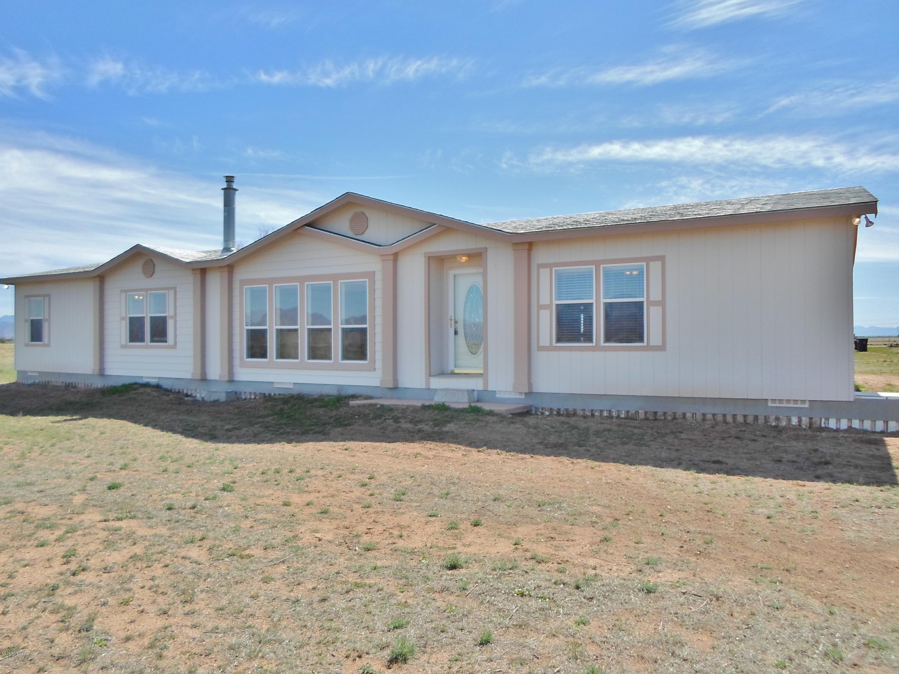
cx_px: 450
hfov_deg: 69.4
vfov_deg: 54.9
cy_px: 337
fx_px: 649
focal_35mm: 25
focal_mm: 4.5
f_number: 2.5
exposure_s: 1/1500
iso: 80
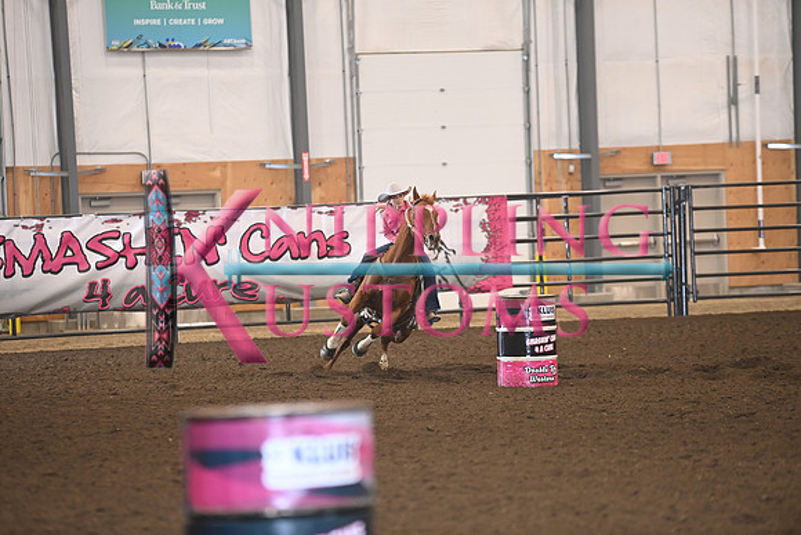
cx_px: 400
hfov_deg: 10.3
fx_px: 4451
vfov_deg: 6.9
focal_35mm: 200
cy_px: 268
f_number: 3.2
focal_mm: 200
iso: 1600
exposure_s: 1/250
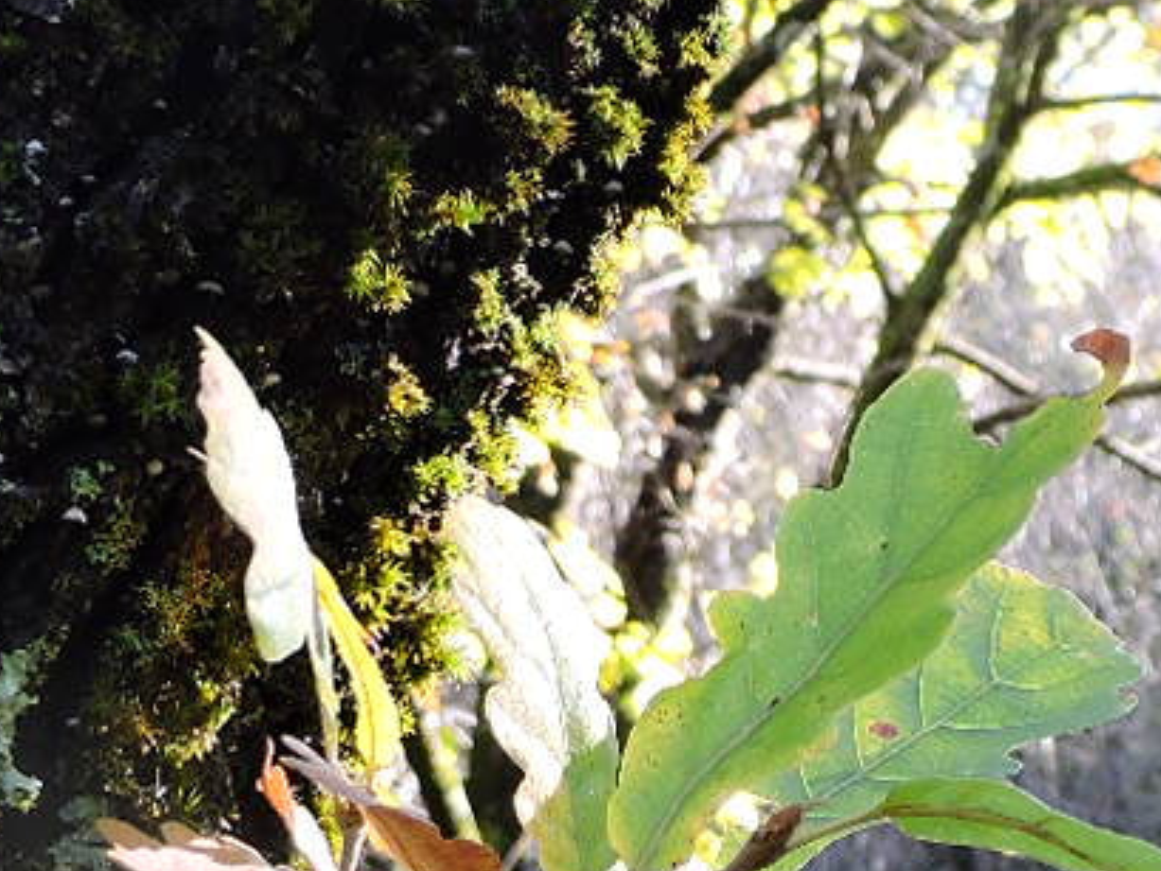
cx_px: 684
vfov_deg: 11.3
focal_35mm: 129
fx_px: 4328
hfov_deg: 15.3
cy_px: 1021
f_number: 3.2
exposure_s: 1/60
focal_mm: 5.9
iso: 100
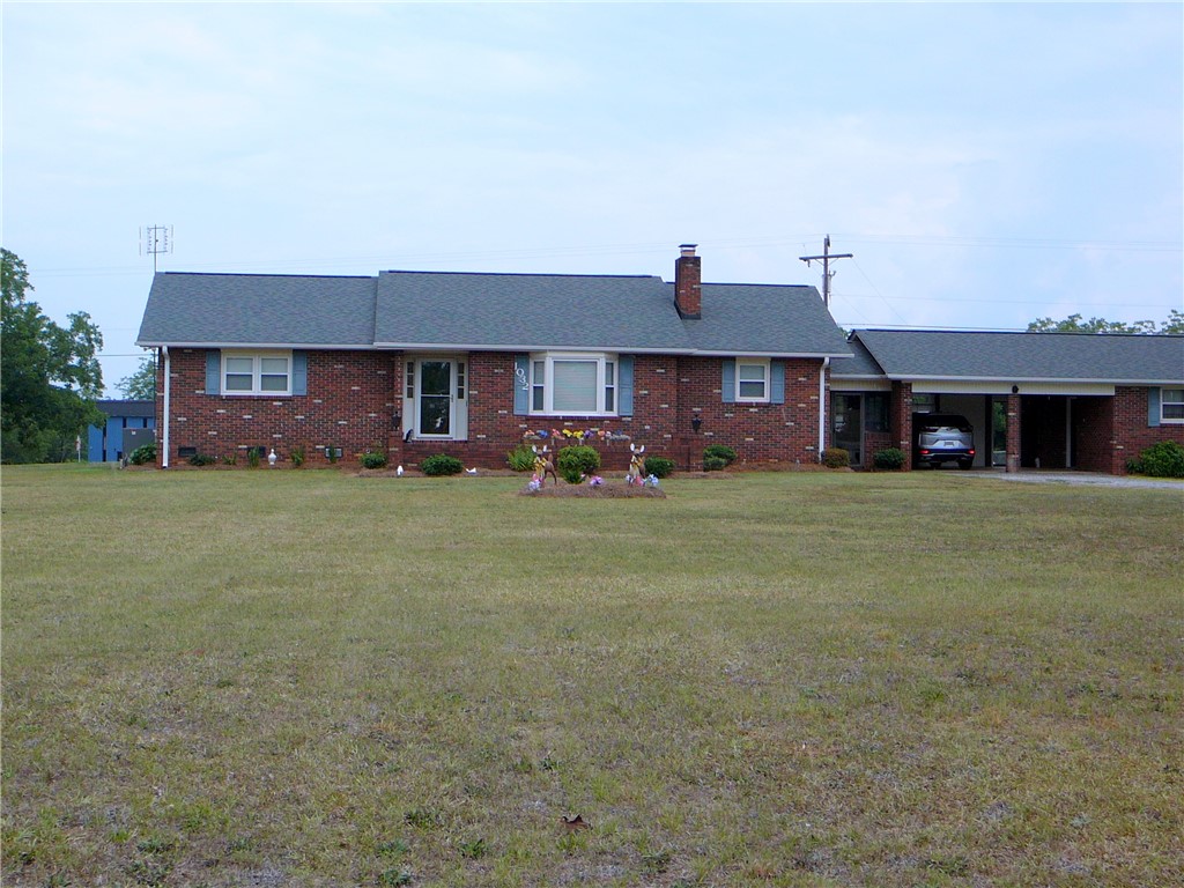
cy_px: 444
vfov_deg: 29.7
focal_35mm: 49
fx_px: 1676
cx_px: 592
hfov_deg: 38.9
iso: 80
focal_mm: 7.3
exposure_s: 1/800
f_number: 3.4
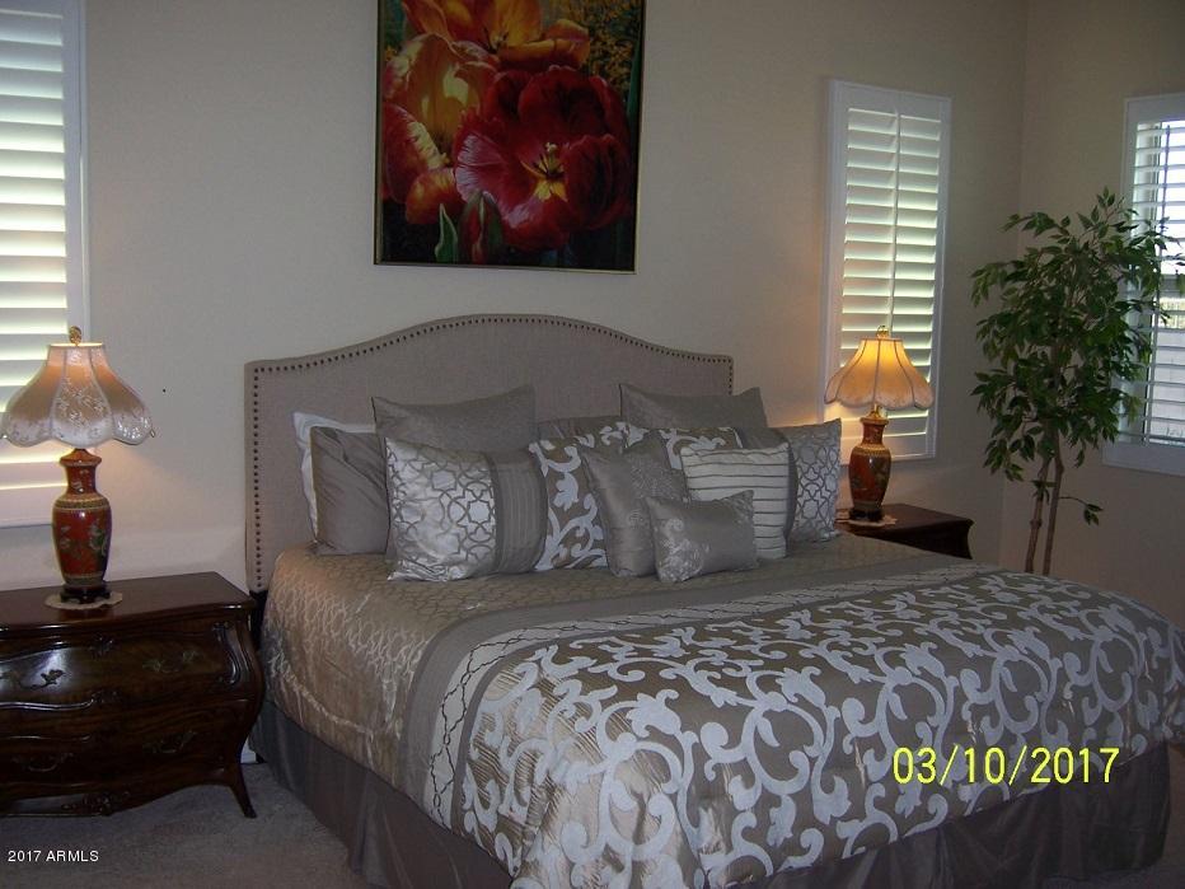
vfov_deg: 39.7
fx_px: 1232
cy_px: 444
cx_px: 592
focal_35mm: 36
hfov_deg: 51.4
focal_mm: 6.2
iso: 80
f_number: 2.8
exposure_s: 1/60
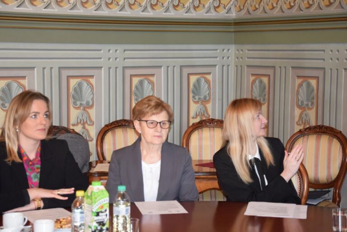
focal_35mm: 87
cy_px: 116
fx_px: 839
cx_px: 174
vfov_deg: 15.7
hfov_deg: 23.4
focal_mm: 58
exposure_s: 1/60
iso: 2200
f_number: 5
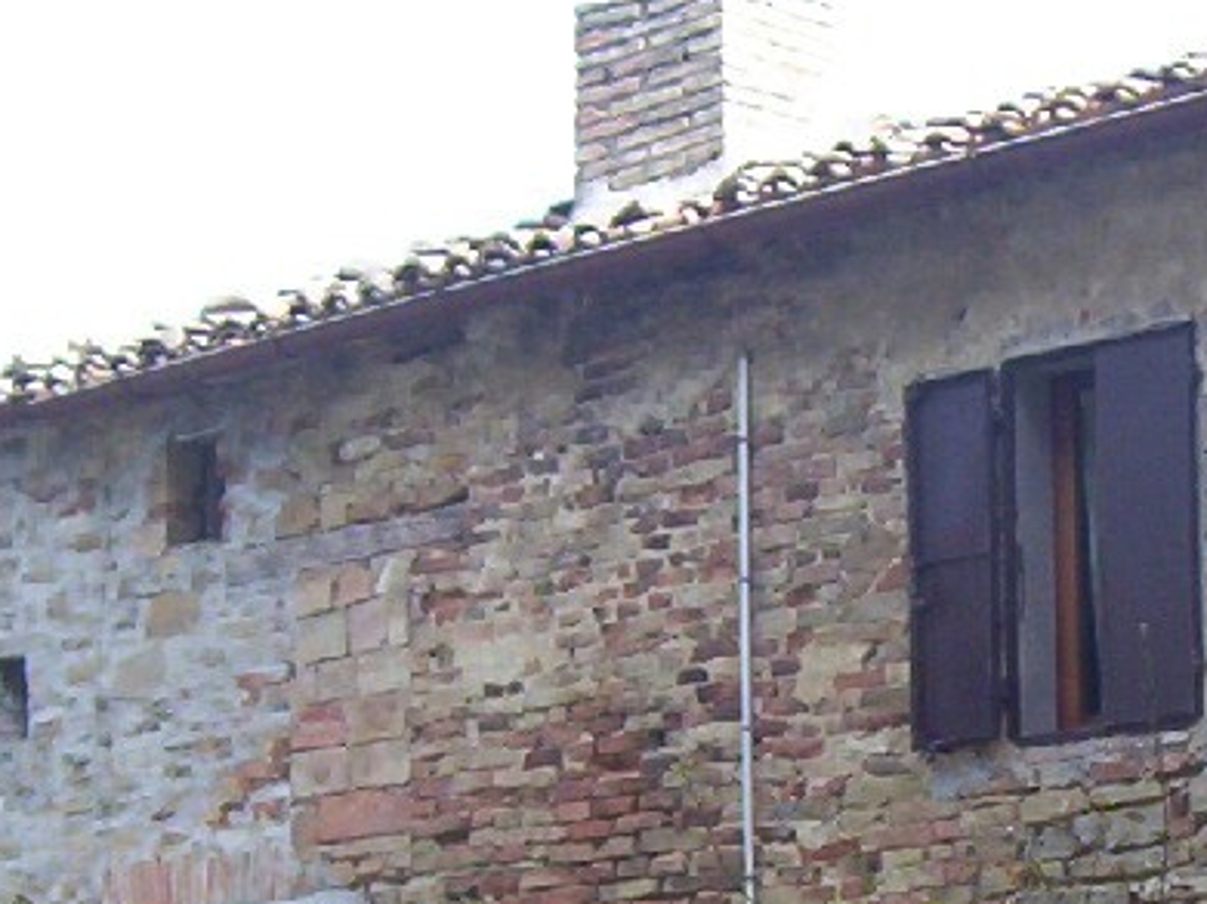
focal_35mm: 109
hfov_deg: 17.9
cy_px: 740
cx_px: 969
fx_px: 3799
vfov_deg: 13.5
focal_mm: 5.54
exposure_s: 1/527
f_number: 2.76
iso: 100
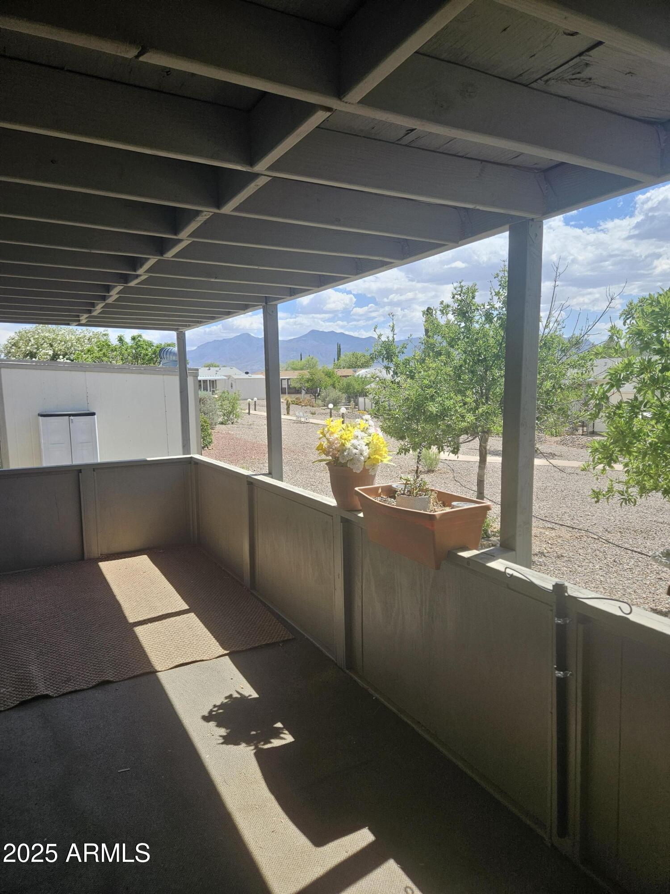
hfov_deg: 58.9
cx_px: 335
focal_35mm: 23
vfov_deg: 73.9
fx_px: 594
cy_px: 447
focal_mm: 5.4
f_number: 1.8
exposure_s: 1/1297
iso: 40
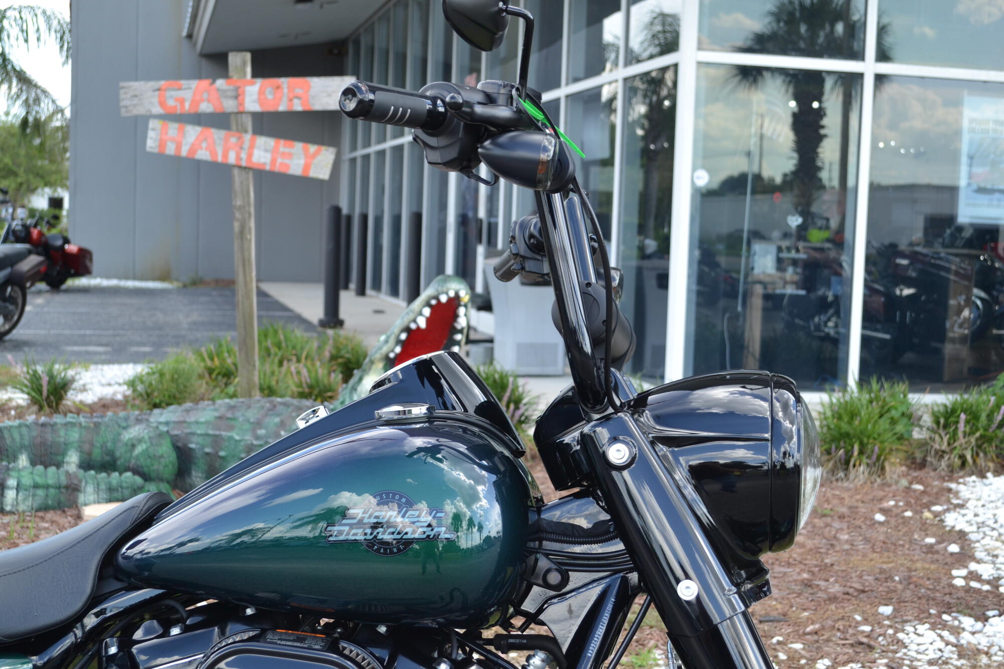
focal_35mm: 51
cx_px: 502
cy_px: 334
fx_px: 1422
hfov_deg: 38.9
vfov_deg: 26.5
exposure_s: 1/125
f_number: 5.6
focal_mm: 34
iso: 180
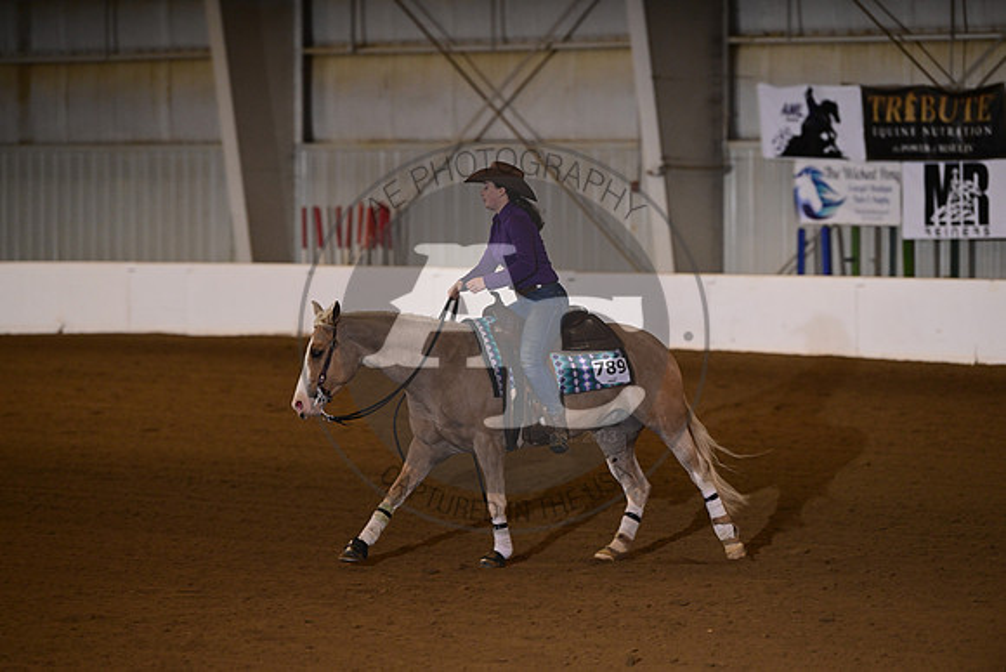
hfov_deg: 10.3
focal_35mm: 200
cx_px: 503
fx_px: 5590
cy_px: 336
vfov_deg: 6.9
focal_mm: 200
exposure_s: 1/200
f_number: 4
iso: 2000
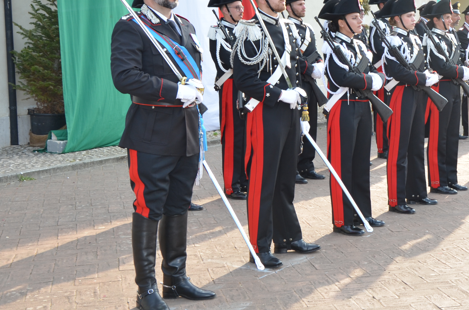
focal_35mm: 72
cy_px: 80
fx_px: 936
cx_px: 407
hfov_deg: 27.3
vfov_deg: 18.7
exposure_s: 1/160
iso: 200
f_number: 6.3
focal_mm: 26
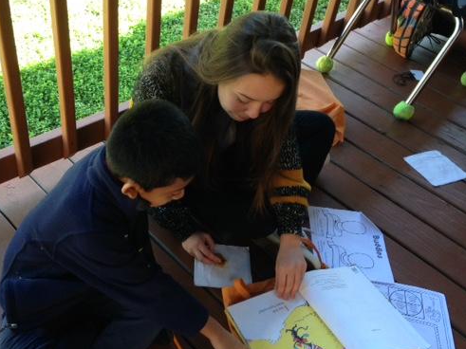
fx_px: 579
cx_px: 174
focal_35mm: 43
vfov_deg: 33.6
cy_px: 193
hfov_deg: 43.5
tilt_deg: -46.0
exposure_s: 1/60
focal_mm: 4.12
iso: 64
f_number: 2.4
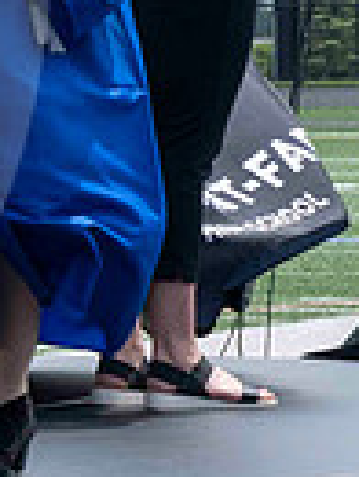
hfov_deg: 2.8
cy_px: -290
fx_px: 7181
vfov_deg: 3.8
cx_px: -558
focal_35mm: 521
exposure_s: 1/250
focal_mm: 70
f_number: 13
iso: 200
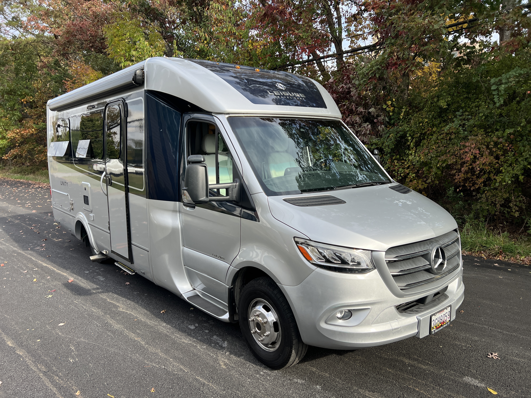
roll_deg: -0.1
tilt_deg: -6.6
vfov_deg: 53.1
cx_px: 266
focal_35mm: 26
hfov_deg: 67.3
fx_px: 399
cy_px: 199
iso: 50
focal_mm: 5.7
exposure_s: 1/1669
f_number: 1.5
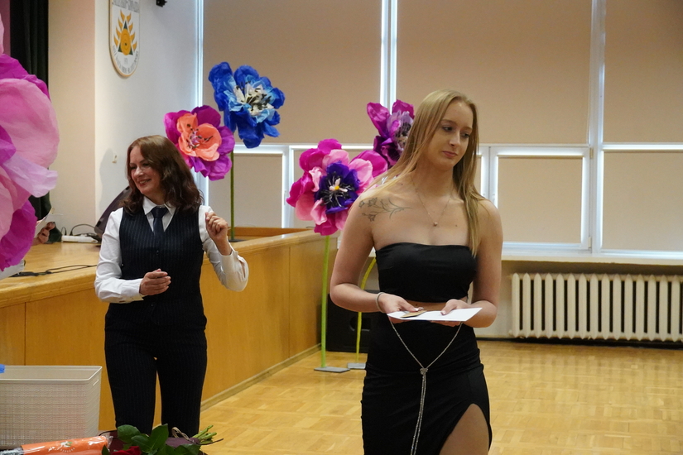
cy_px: 228
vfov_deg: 21.6
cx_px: 342
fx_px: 1195
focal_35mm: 63
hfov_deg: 31.9
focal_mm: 42
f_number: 5
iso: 12800
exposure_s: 1/320
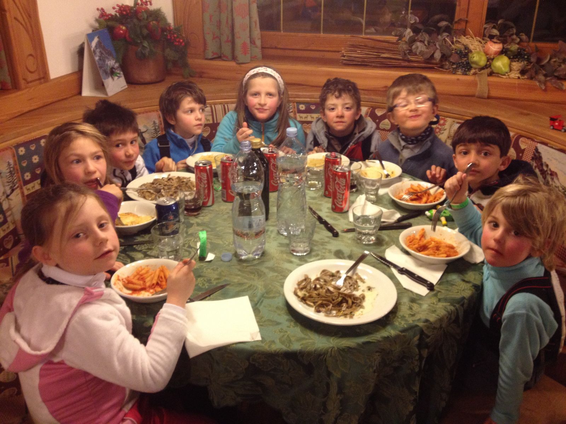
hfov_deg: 52.6
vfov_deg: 40.7
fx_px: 572
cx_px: 283
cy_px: 212
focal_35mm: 35
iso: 200
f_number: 2.4
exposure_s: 1/20
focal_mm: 4.28
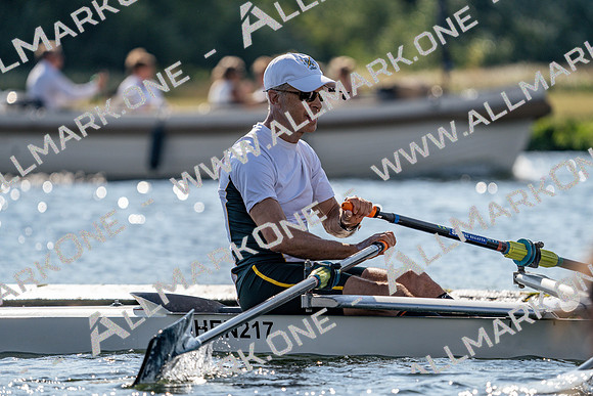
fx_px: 6442
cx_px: 296
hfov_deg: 5.3
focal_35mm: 391
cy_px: 198
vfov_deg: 3.5
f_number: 6.3
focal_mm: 391
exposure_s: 1/1600
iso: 160
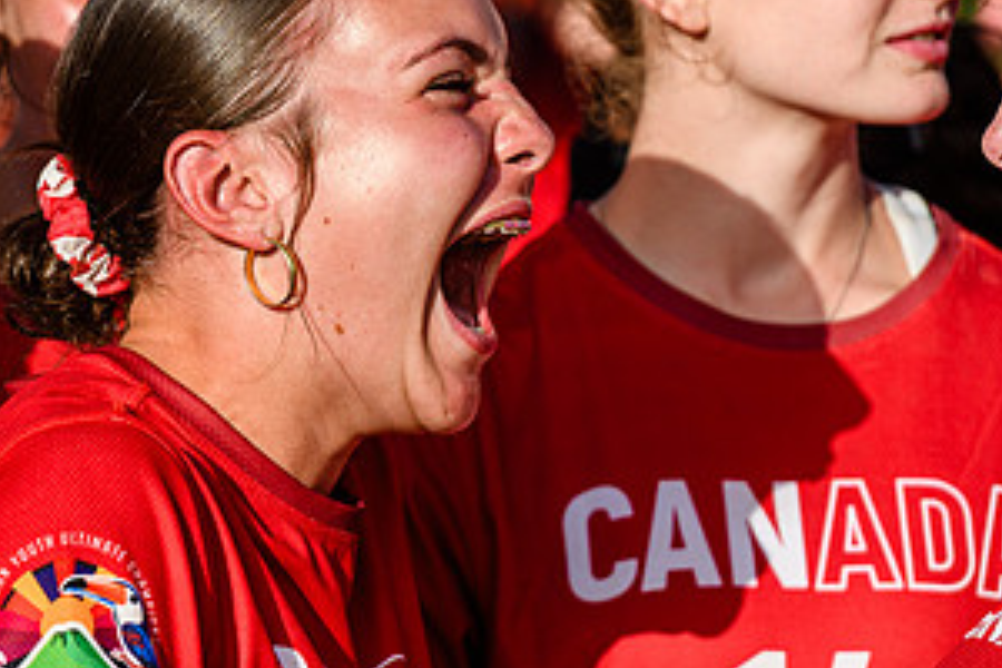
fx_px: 16142
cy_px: 259
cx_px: 401
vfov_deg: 2.4
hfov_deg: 3.6
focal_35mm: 580
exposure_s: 1/1250
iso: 100
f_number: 3.2
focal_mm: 200
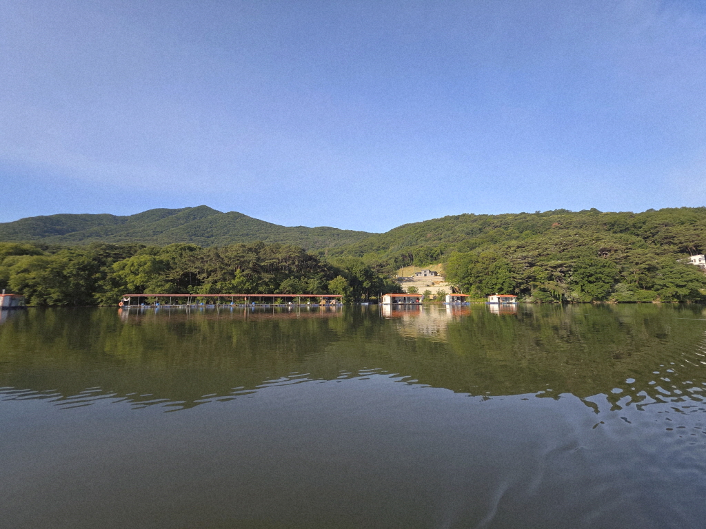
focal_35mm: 13
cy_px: 264
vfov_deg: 89.9
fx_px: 265
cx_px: 353
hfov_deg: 106.2
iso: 40
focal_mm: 2.2
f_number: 1.9
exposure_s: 1/1123
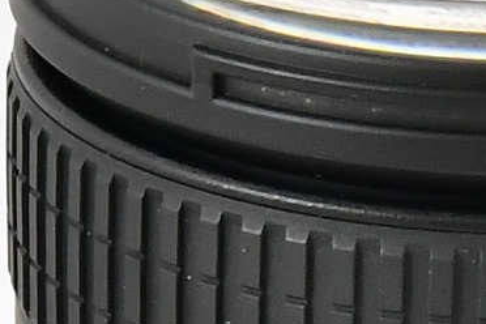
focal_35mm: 399
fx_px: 5386
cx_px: 502
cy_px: 521
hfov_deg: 5.2
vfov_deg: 3.4
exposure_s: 1/125
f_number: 14
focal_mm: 58
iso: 1600
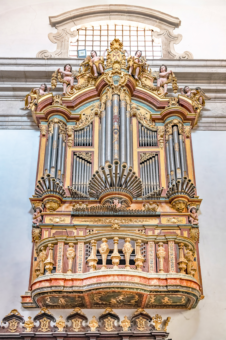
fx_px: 339
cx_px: 113
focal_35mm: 36
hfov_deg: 36.9
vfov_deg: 53.1
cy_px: 170
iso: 1250
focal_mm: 36
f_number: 4.5
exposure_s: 1/40
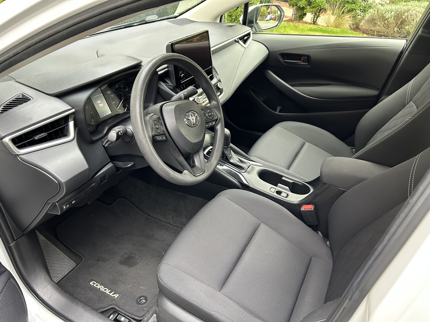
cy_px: 161
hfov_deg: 67.3
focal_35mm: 26
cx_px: 215
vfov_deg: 53.1
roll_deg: +4.2
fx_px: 323
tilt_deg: -30.6
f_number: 1.5
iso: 200
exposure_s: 1/60
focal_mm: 5.7
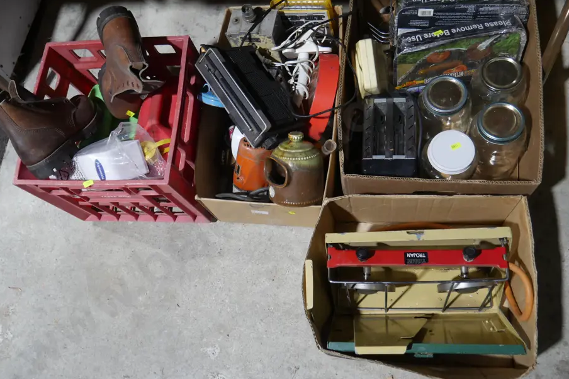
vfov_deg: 39.9
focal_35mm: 33
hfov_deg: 57.2
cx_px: 283
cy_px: 173
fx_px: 521
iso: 320
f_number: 3.5
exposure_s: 1/60
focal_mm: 14
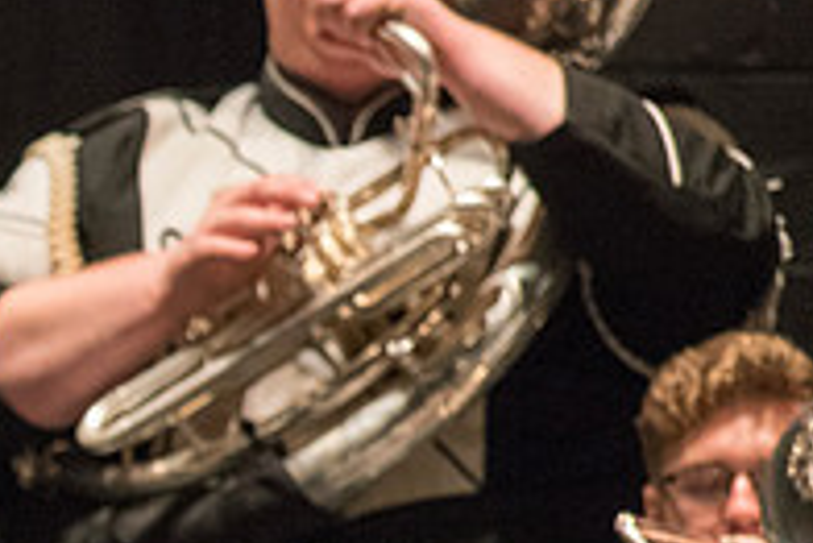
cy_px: 545
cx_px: -373
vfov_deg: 0.8
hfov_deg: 1.2
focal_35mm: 1776
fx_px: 40136
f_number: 5.6
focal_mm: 600
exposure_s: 1/320
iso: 4000
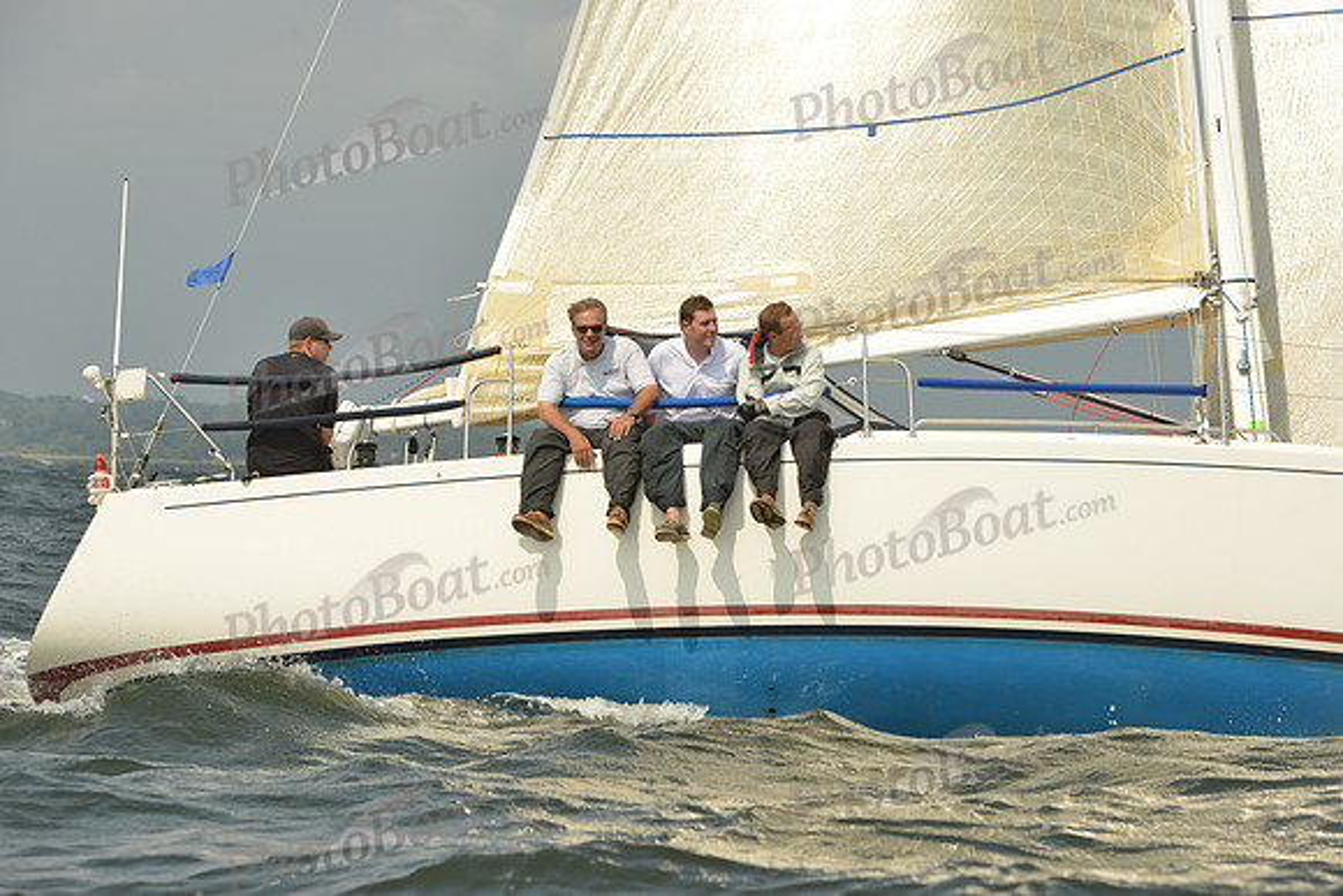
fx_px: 4552
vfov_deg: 11.2
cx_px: 672
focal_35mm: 122
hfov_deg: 16.8
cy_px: 448
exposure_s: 1/1250
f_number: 9
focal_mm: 122
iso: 320
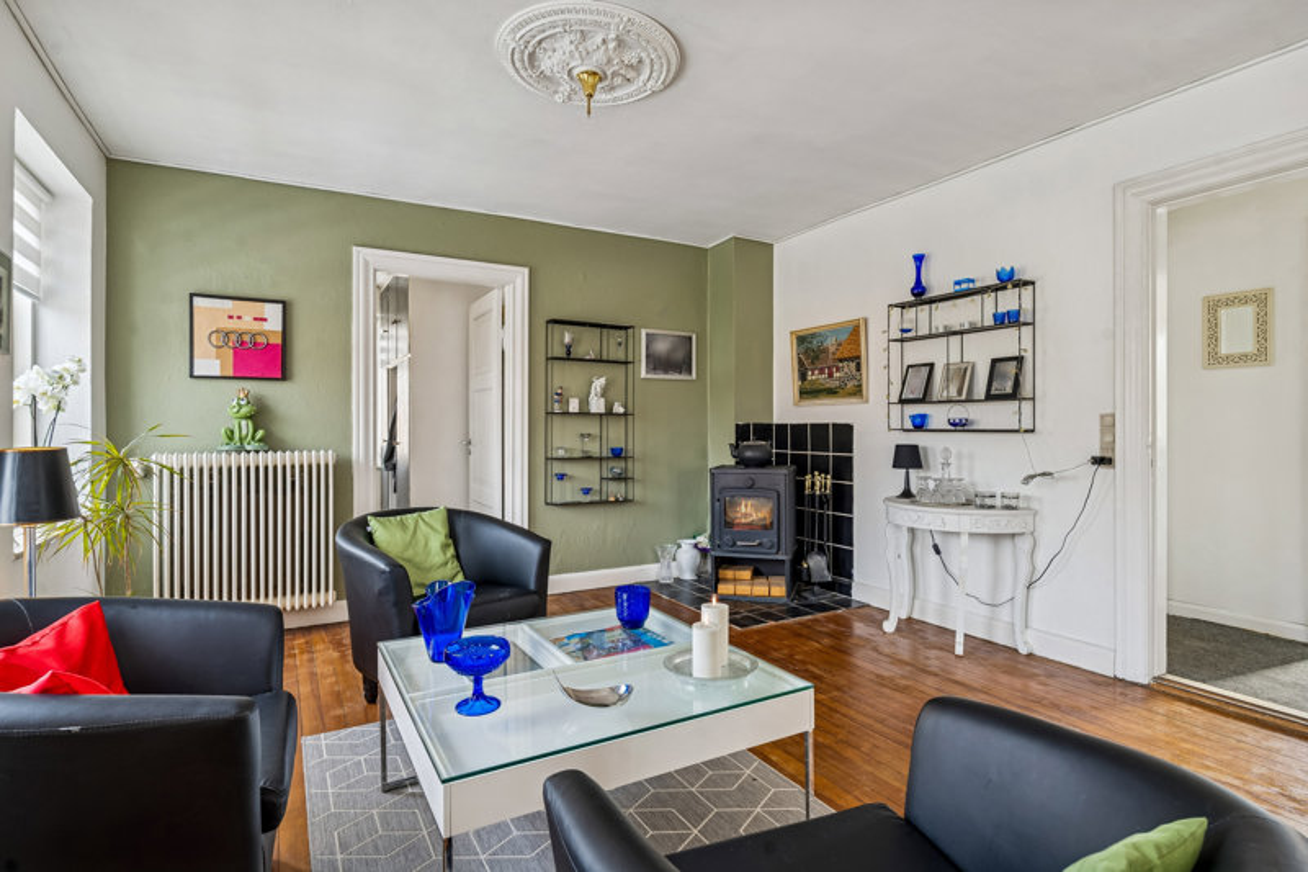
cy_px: 436
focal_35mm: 19
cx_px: 654
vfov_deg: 64.5
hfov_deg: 86.9
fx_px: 690
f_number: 8
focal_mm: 19
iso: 200
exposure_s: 1/15
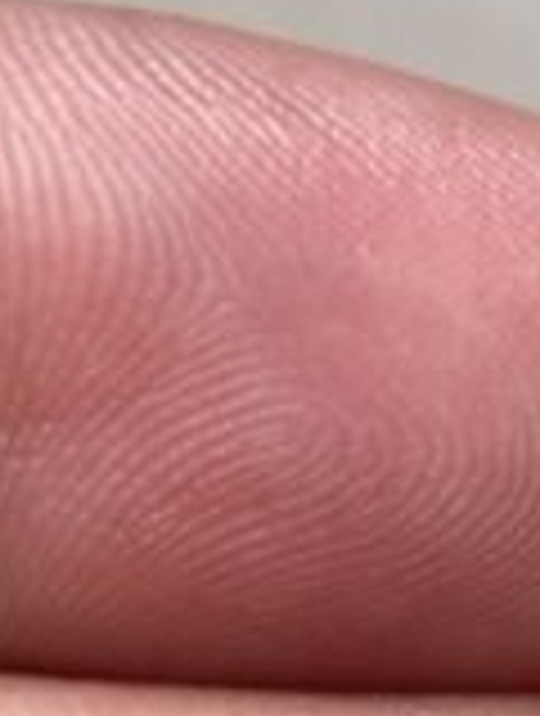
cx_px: 63
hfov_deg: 5.7
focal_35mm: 261
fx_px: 5407
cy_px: 1378
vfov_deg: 7.3
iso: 32
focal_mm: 5.96
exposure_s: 1/172
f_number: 1.6
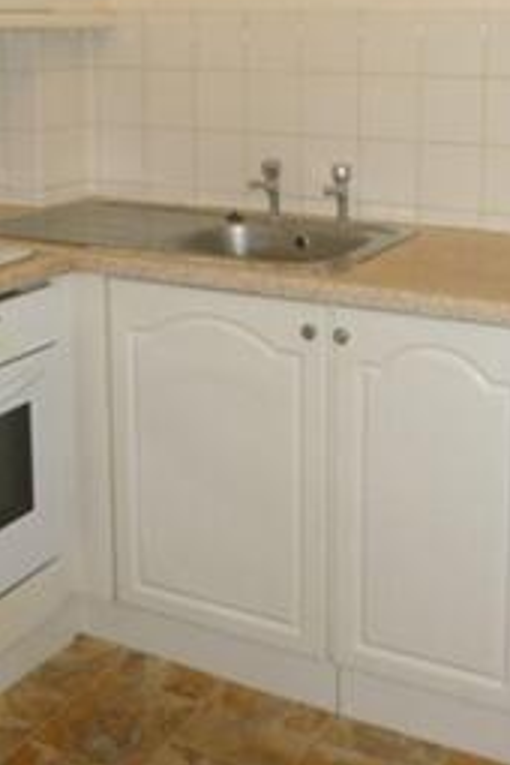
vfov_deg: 38.4
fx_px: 1062
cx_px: 297
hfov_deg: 27.0
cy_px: 176
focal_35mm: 50
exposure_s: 1/60
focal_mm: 5
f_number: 3.3
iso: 125
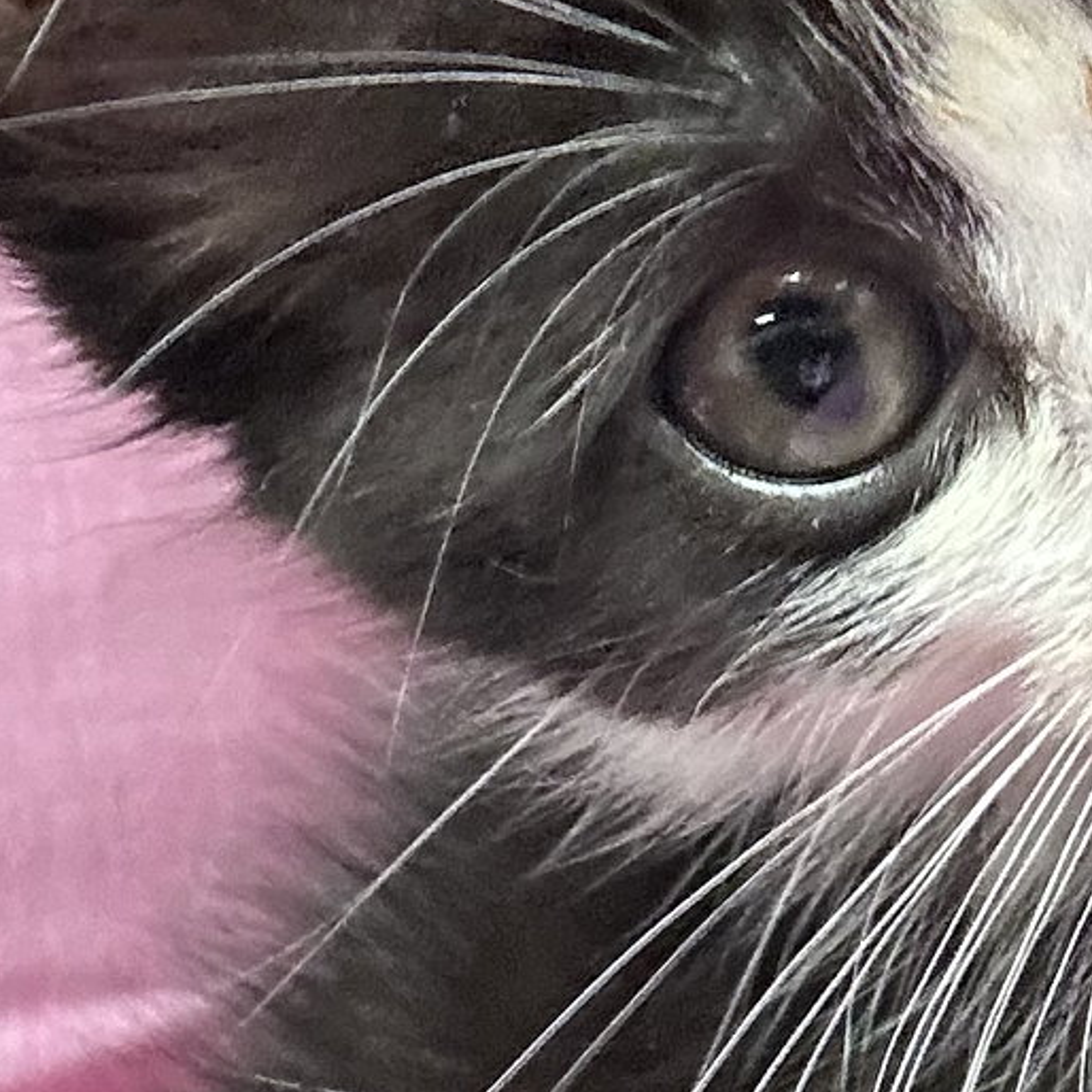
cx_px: 1139
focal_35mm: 110
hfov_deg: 15.5
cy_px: 335
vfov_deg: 15.8
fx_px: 3926
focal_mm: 2.69
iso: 320
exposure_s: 1/30
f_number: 1.9
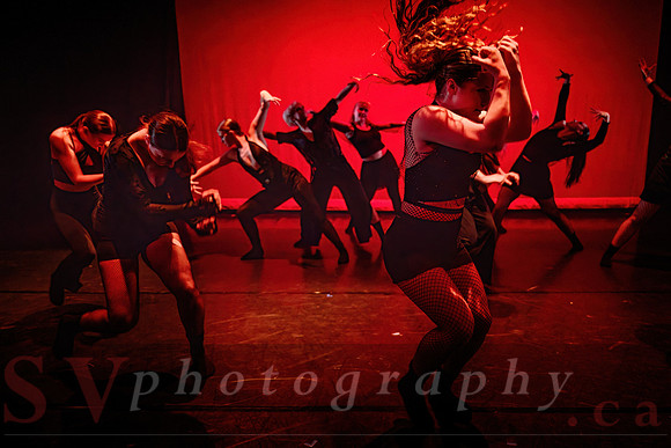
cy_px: 259
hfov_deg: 65.8
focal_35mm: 28
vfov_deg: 46.7
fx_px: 517
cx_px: 374
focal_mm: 24
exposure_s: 1/300
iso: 3200
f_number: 2.8
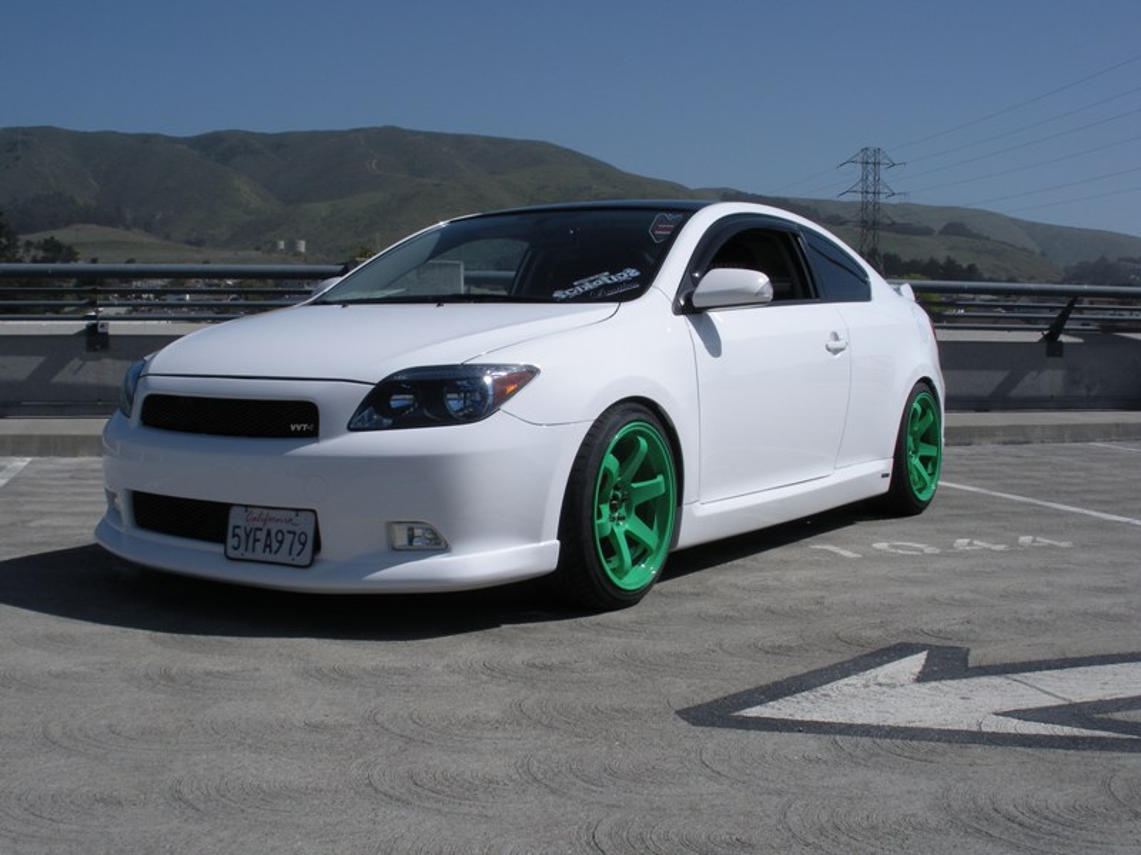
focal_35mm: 44
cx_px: 570
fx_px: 1450
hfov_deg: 42.9
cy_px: 428
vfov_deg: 32.9
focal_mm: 7.7
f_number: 6.4
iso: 64
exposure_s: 1/520
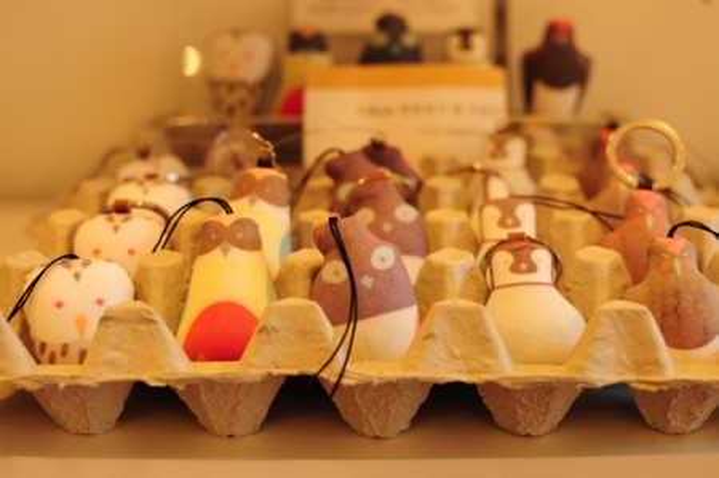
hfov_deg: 37.9
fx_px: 1047
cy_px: 239
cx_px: 360
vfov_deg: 25.7
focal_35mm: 52
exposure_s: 1/40
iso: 400
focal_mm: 35
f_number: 3.5
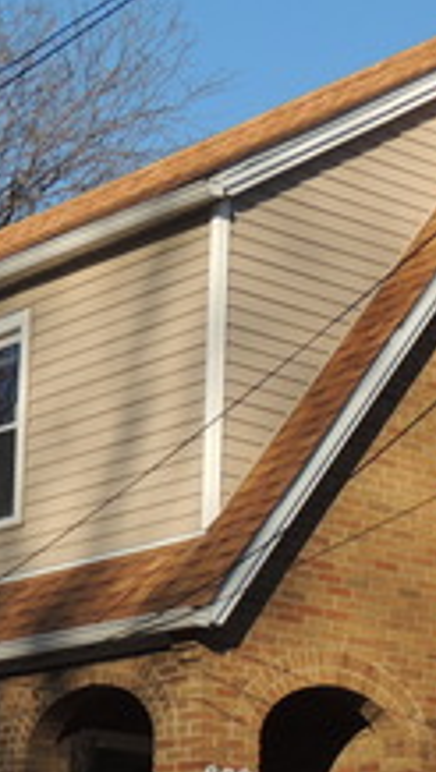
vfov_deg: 19.0
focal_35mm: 112
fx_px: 2297
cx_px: 92
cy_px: 549
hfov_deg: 10.8
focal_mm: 6.2
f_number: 3.3
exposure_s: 1/1000
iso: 100
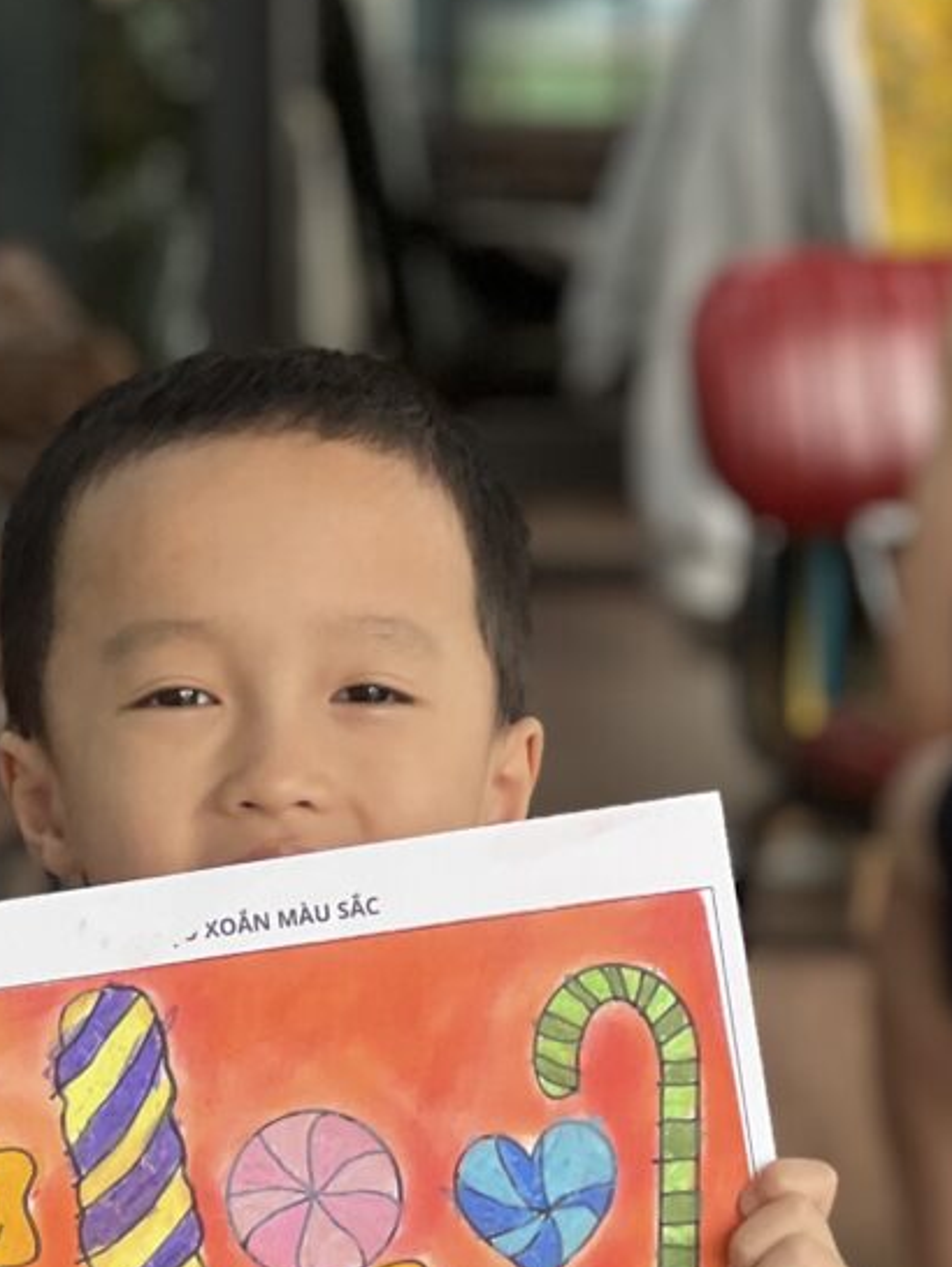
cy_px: 1215
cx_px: 348
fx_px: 6888
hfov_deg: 7.9
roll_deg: -0.6
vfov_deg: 10.4
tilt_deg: -12.0
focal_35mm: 188
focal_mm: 9
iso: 80
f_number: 2.8
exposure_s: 1/121
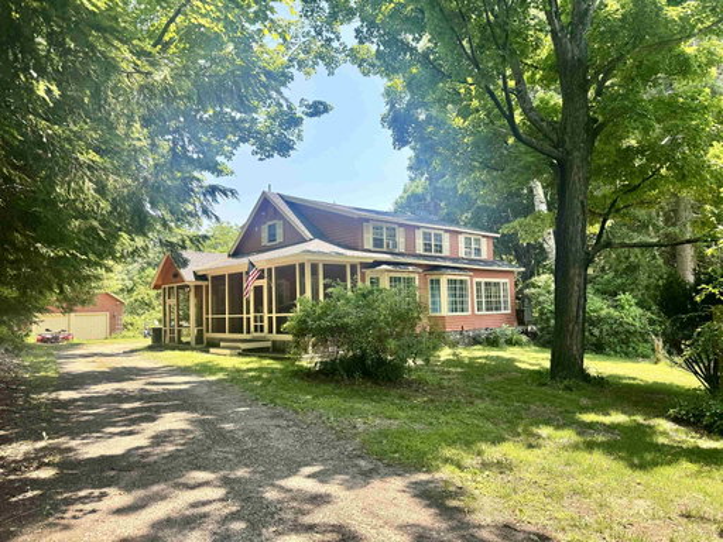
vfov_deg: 56.8
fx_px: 501
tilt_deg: +4.1
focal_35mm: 24
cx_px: 362
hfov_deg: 71.6
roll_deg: +1.9
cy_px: 271
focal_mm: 6.76
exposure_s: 1/864
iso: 80
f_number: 1.78
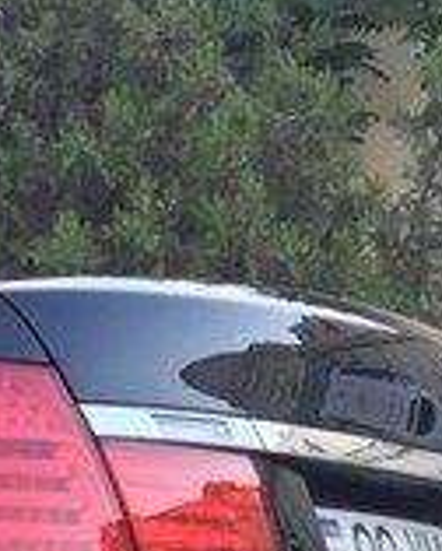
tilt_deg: -1.1
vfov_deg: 15.5
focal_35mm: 119
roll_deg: -3.7
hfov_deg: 10.7
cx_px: -681
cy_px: 690
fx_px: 1942
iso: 32
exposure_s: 1/132
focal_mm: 4.15
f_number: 2.2
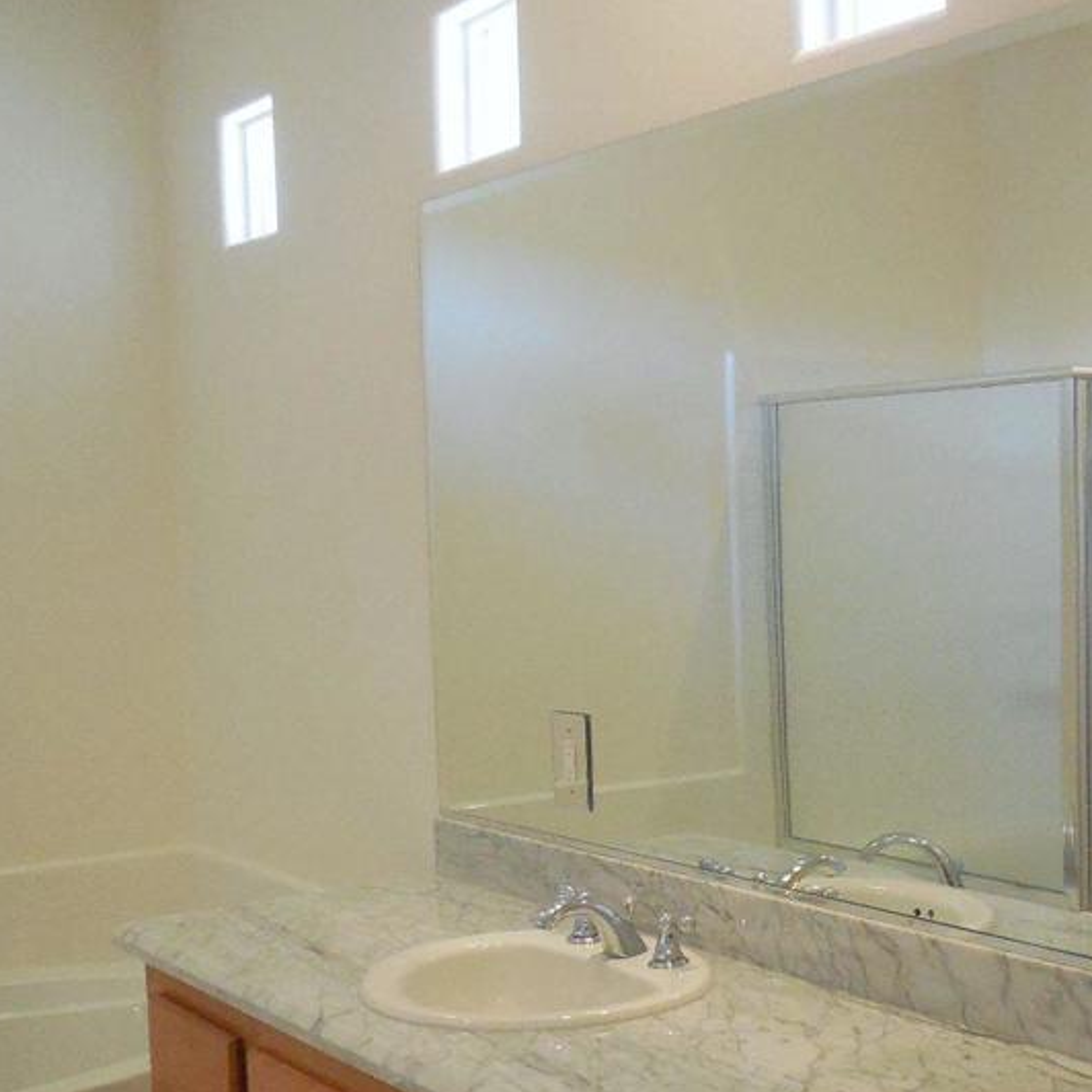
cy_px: 640
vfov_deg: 33.3
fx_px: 1820
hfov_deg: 32.3
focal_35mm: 51
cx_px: 899
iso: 800
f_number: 3.2
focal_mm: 5.3
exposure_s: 1/100
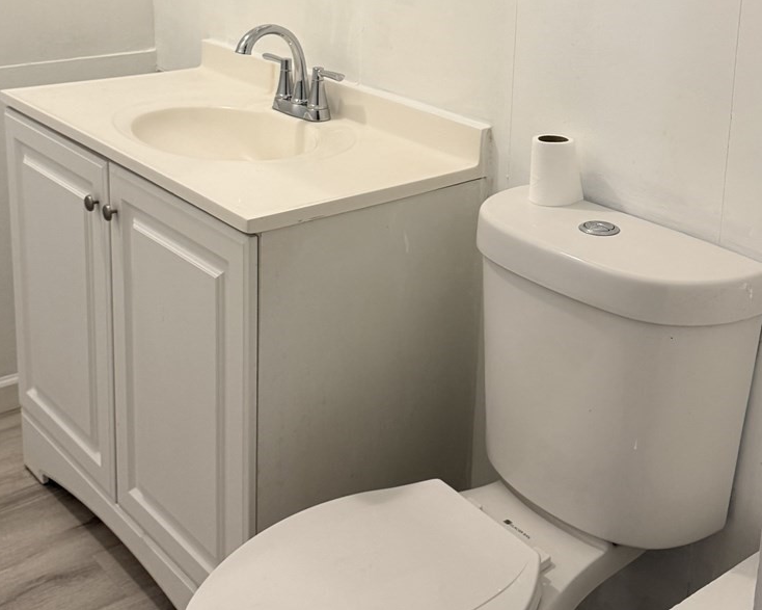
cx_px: 405
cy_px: 97
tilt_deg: -11.7
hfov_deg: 38.0
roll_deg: -3.7
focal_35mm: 49
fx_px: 1105
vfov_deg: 29.9
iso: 200
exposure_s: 1/60
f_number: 1.78
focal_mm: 6.76
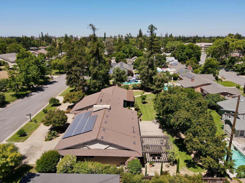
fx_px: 170
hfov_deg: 71.6
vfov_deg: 56.8
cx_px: 122
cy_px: 92
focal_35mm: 24
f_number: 2.8
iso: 110
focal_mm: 4.5
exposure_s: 1/725
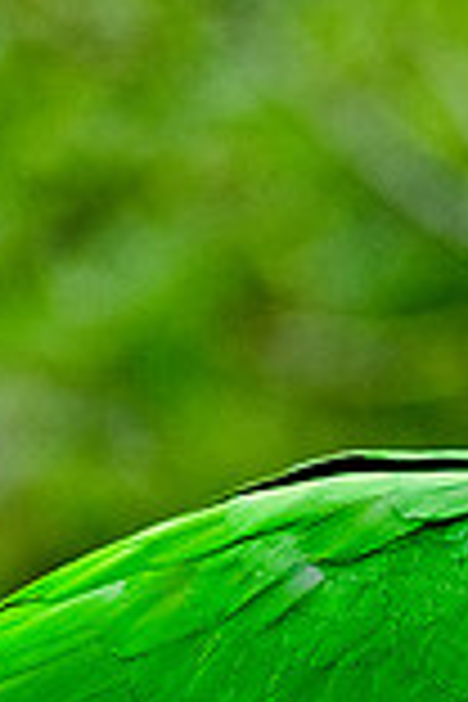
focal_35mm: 1332
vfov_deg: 1.5
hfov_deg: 1.0
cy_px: 675
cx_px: 590
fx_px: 25972
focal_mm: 240
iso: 1100
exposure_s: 1/500
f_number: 5
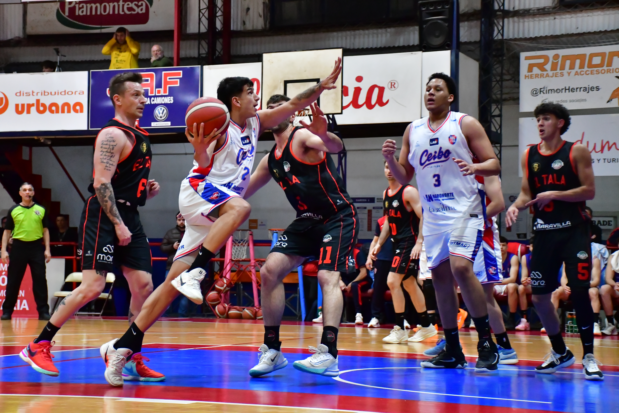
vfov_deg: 17.5
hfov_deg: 26.0
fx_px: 1341
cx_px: 310
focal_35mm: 78
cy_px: 206
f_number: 5
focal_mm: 52
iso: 5600
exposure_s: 1/800
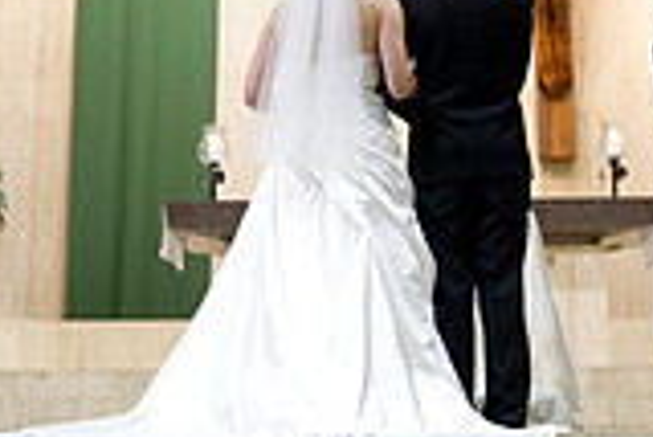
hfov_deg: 21.7
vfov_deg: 14.5
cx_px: 363
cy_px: 78
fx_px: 1707
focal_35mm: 94
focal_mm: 26
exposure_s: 1/80
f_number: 2.8
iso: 1250
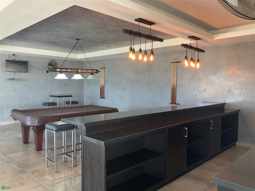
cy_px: 96
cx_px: 128
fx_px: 214
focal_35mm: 29
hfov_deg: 61.7
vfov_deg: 48.2
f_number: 1.8
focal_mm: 3
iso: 125
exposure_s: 1/60
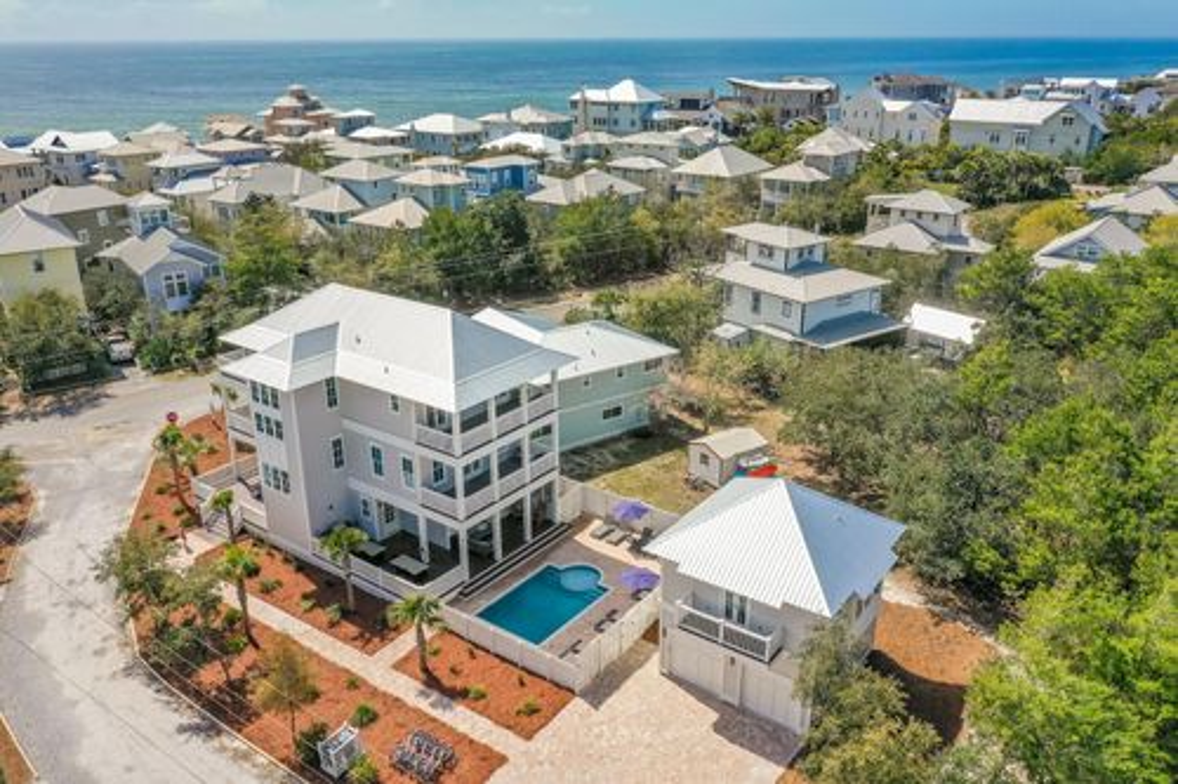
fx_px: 916
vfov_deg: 46.4
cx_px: 589
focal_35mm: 28
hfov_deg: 65.5
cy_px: 392
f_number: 6.3
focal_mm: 10.26
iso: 100
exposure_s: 1/500
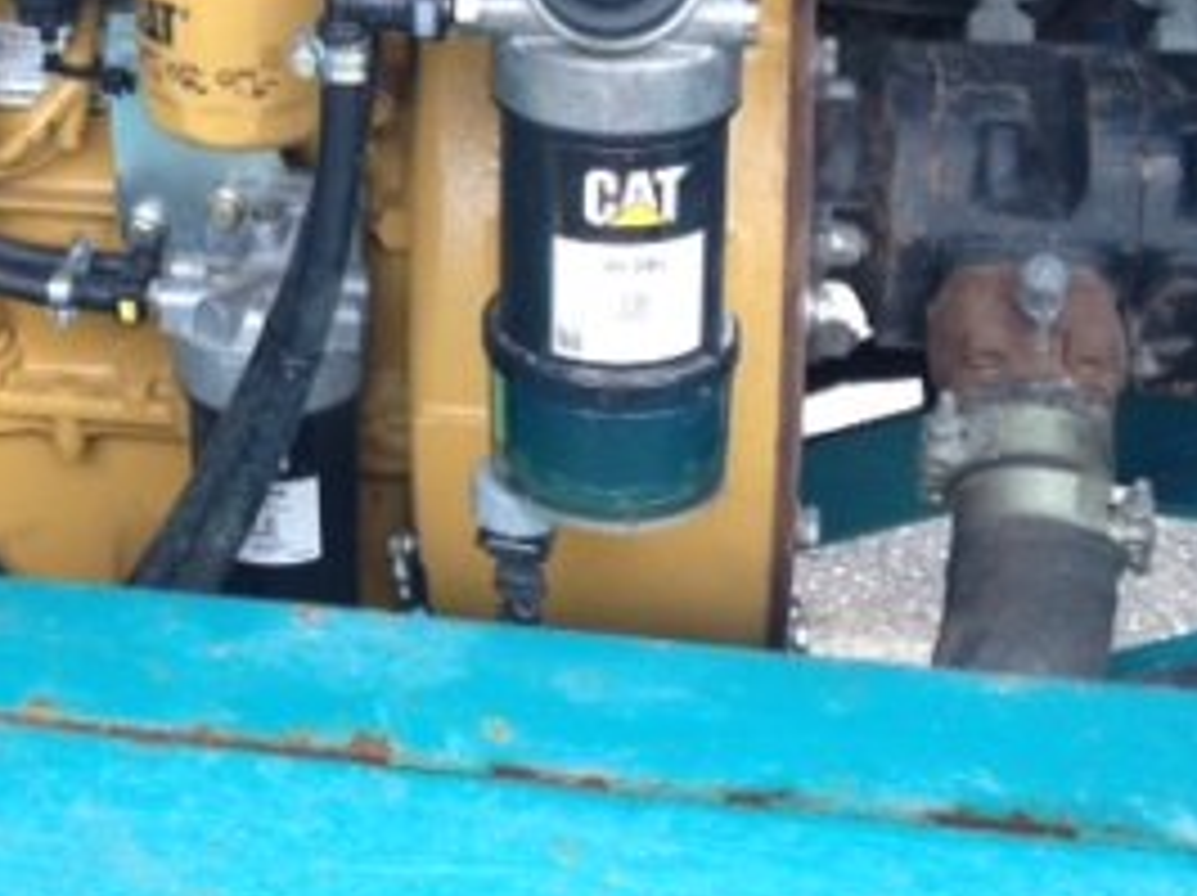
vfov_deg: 18.2
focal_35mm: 79
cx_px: 117
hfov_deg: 24.0
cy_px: 27
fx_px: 2729
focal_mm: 4.28
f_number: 2.4
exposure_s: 1/120
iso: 100
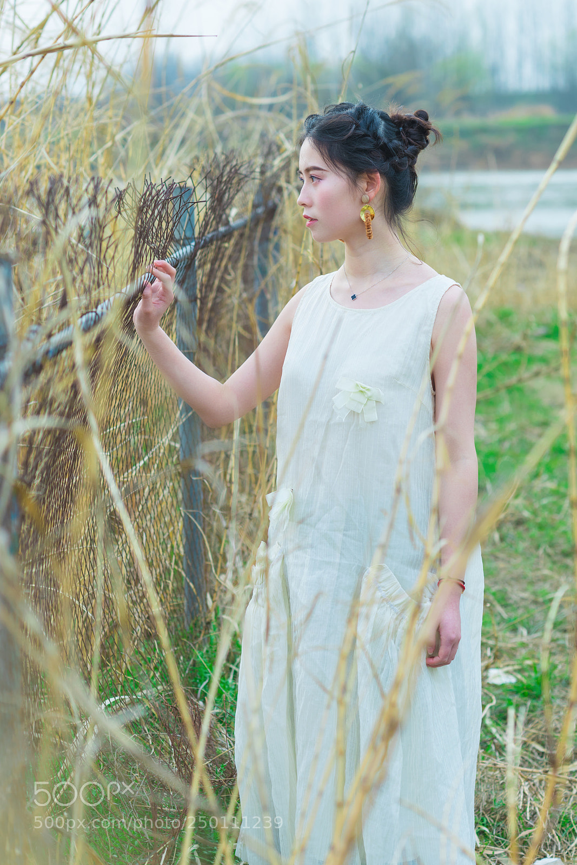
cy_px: 432
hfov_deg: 16.1
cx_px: 288
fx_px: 2043
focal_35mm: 85
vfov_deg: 23.9
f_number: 4
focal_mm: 85
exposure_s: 1/320
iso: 64
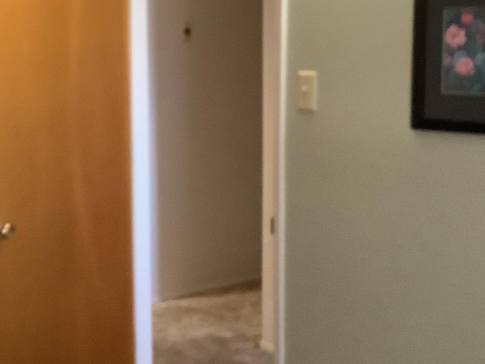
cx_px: 71
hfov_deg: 29.3
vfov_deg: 22.9
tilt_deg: -8.3
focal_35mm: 64
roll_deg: +1.6
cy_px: 177
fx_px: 897
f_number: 2.4
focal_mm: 3.3
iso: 500
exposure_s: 1/30
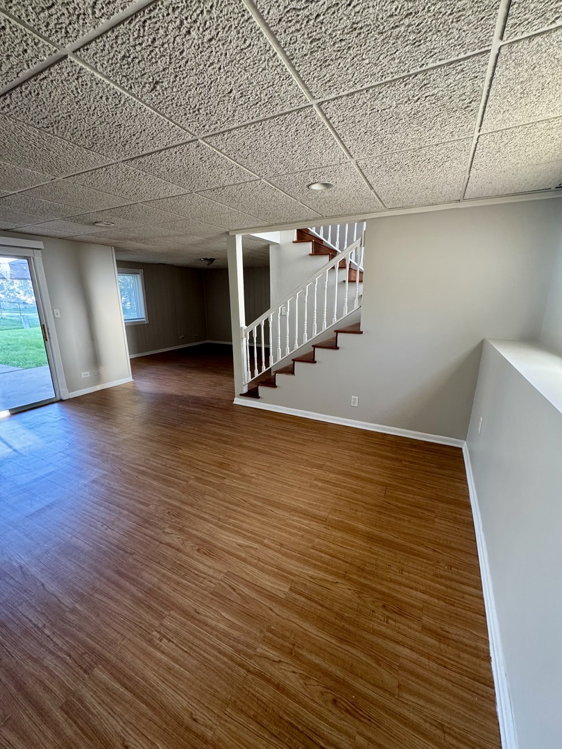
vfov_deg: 102.1
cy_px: 374
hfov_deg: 85.7
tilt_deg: -15.4
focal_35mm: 14
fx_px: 303
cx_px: 281
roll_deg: +0.2
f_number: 2.2
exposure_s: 1/99
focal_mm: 2.22
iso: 250
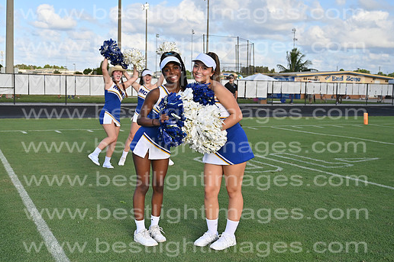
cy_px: 131
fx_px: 492
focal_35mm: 45
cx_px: 195
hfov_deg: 43.6
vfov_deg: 29.8
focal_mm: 40
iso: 1000
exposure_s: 1/8000
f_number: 4
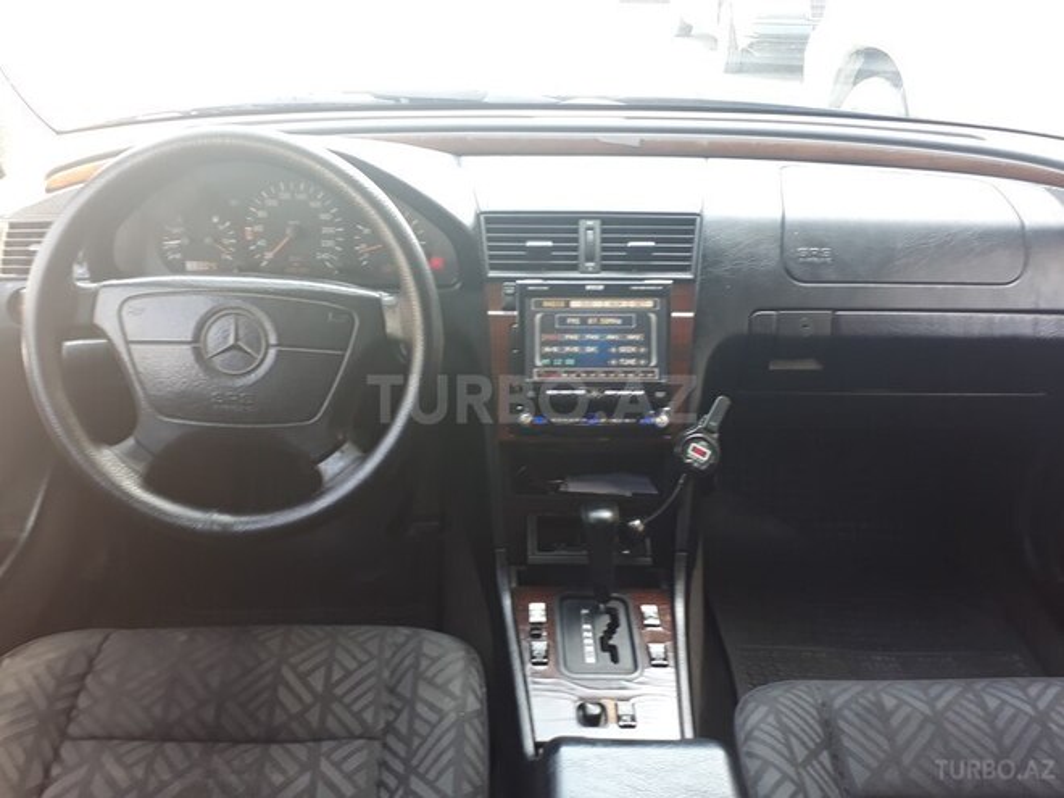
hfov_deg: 65.3
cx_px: 532
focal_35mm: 27
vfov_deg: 51.4
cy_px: 399
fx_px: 830
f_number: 1.9
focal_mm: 3.6
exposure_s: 1/33
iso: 50
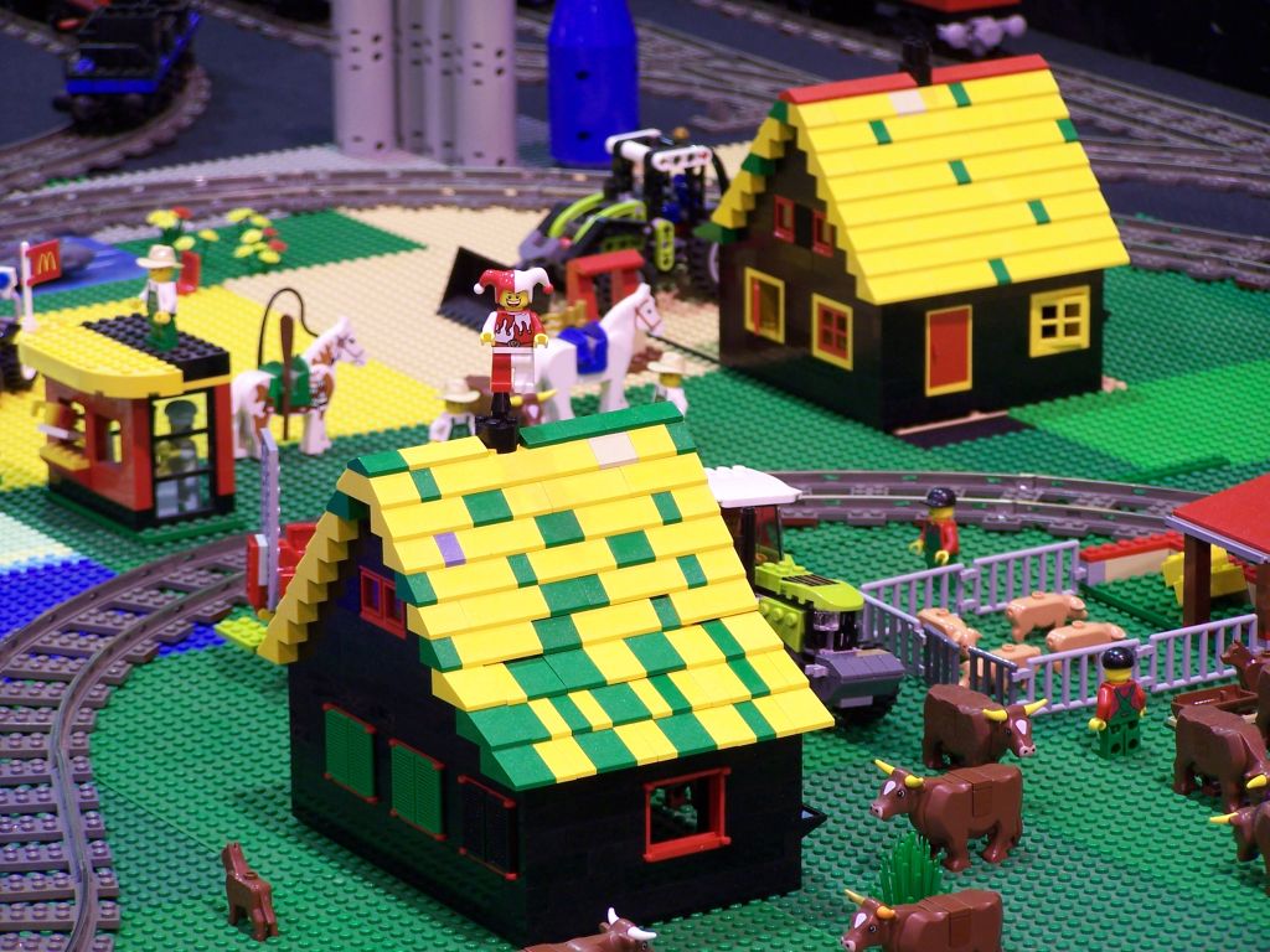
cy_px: 476
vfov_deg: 8.8
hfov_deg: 11.7
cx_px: 635
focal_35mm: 169
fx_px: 6200
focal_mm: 28
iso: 80
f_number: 3.2
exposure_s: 1/3
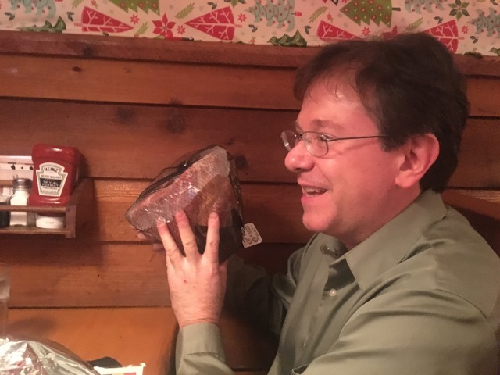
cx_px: 250
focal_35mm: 29
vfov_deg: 48.2
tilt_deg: -7.2
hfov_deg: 61.7
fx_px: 419
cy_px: 188
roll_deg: -0.8
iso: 1250
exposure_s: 1/15
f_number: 2.2
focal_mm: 4.15
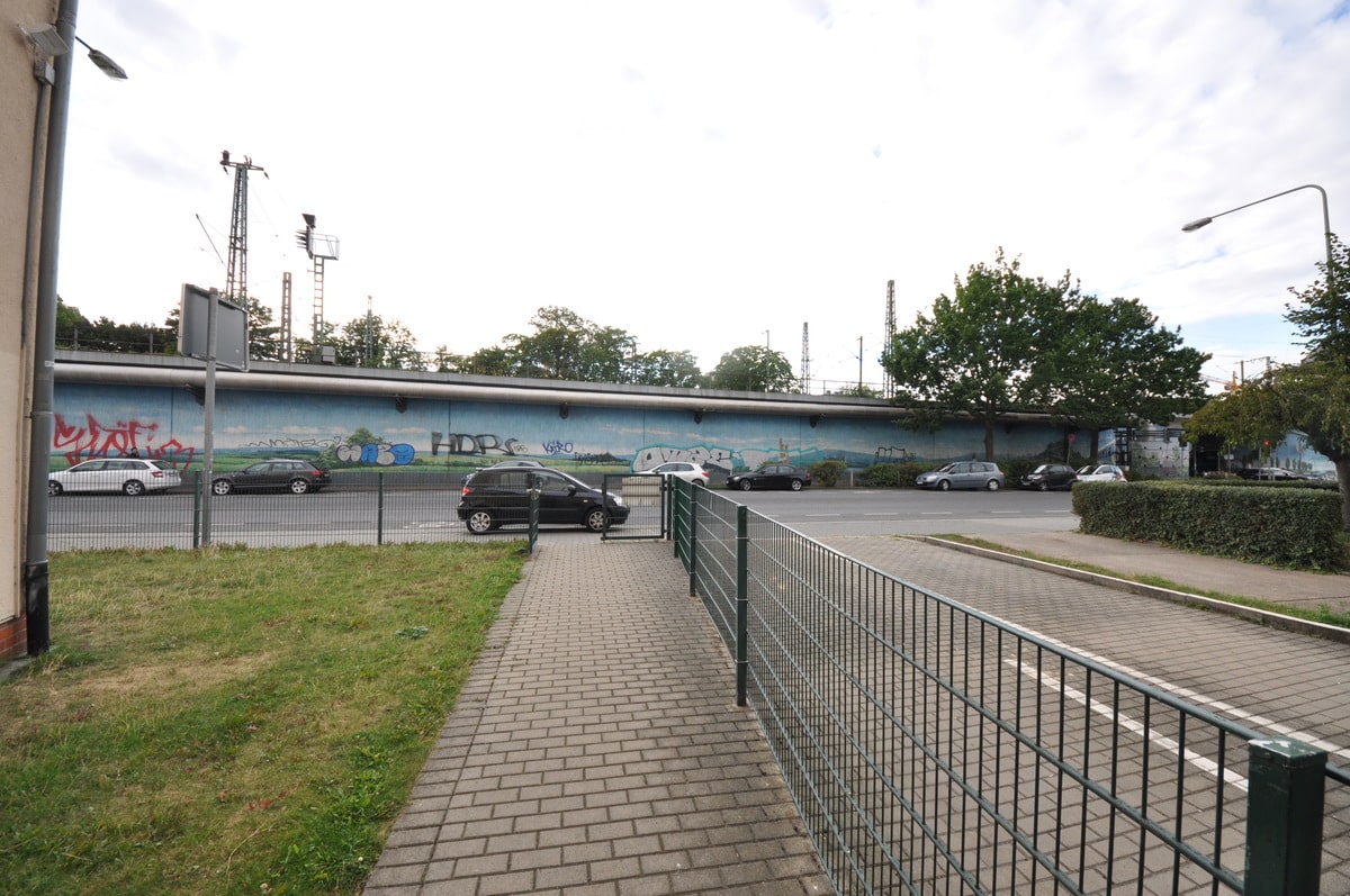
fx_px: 449
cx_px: 675
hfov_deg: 112.7
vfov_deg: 89.9
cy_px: 448
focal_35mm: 12
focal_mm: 8
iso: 500
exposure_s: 1/350
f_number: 8
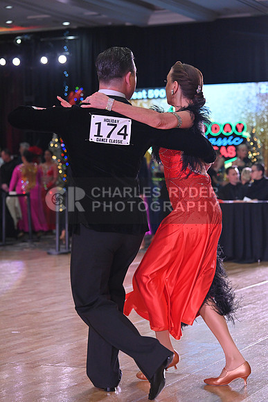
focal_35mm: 95
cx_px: 134
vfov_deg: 21.5
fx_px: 1060
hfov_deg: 14.4
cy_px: 201
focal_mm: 95
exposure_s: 1/400
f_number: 5
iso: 2500
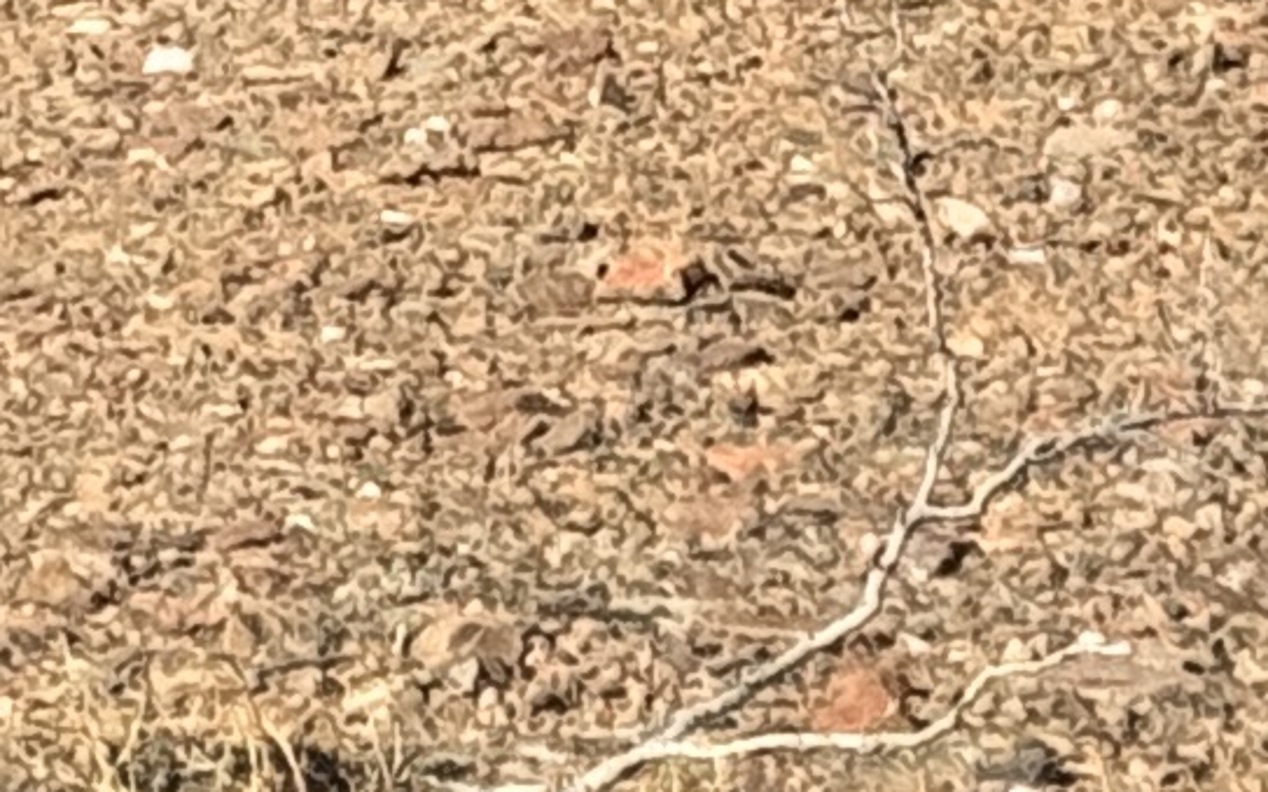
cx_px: -1590
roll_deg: +0.5
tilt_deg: -0.2
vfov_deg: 3.4
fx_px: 13059
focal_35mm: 378
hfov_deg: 5.4
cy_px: -1808
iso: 64
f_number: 1.78
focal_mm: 6.76
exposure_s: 1/3610
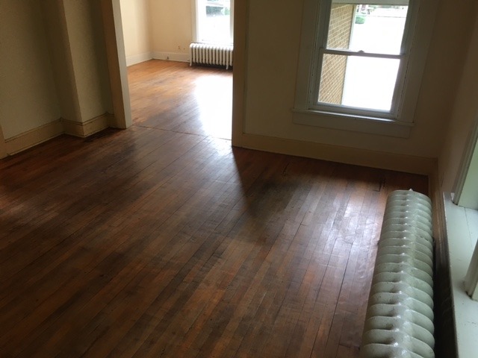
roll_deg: +0.0
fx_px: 400
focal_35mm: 29
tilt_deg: -25.5
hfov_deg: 61.7
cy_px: 179
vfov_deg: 48.2
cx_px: 239
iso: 40
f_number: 2.2
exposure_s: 1/30
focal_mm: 4.15
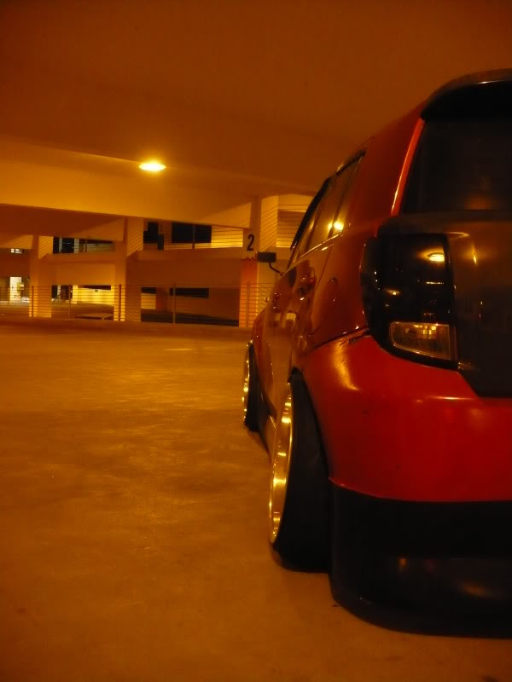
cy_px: 341
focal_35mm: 37
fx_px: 730
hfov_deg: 38.7
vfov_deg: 50.1
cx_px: 256
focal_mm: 6.1
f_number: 2.8
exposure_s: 1/30
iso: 640
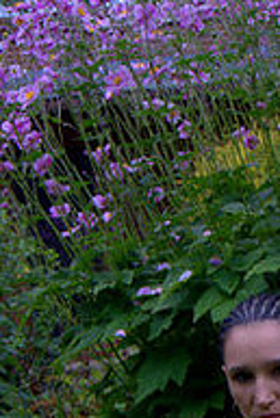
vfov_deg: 21.8
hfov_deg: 14.8
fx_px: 1060
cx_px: 290
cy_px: 379
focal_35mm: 91
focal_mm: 26
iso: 100
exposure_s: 1/160
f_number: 4.5
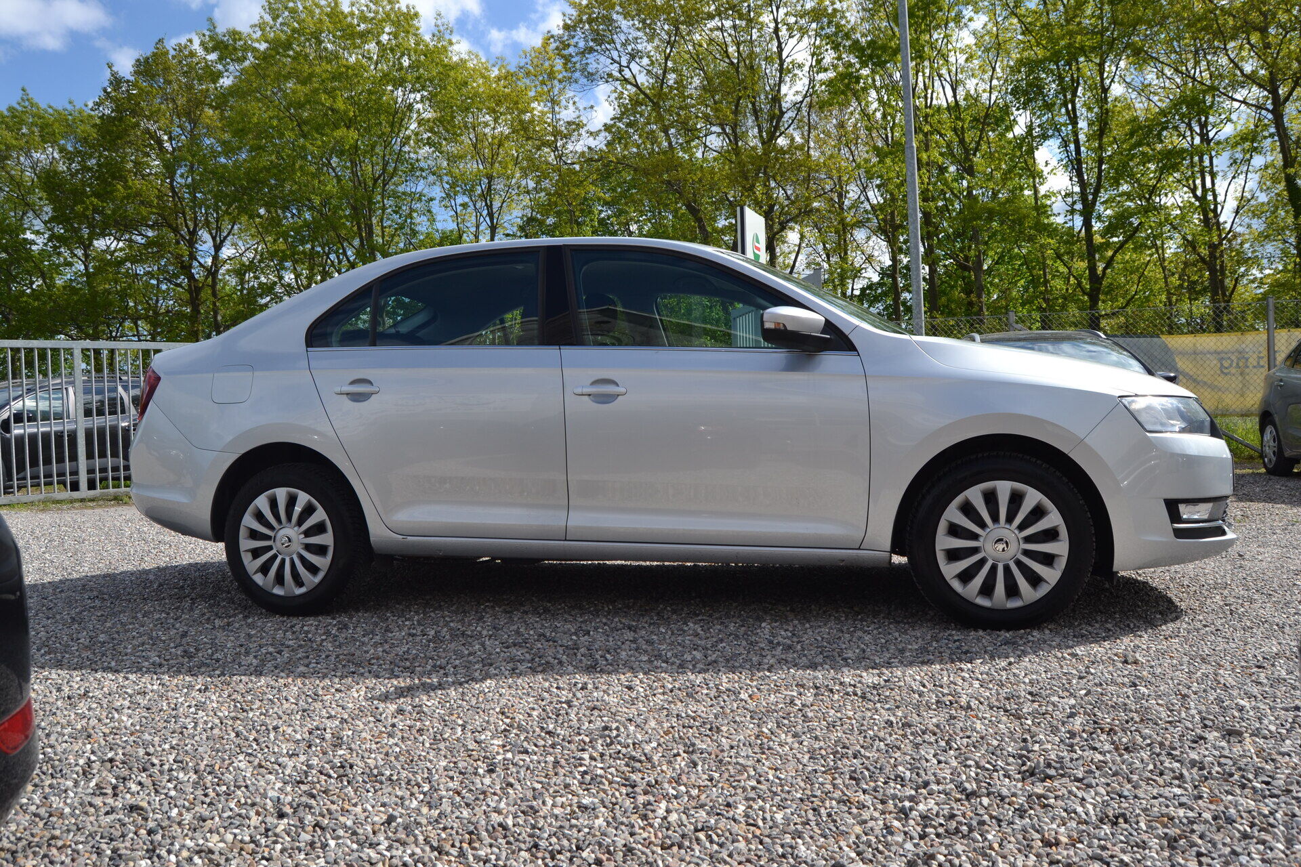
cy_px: 434
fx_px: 976
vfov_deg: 47.9
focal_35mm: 27
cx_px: 650
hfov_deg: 67.4
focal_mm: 18
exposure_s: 1/320
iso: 100
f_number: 9
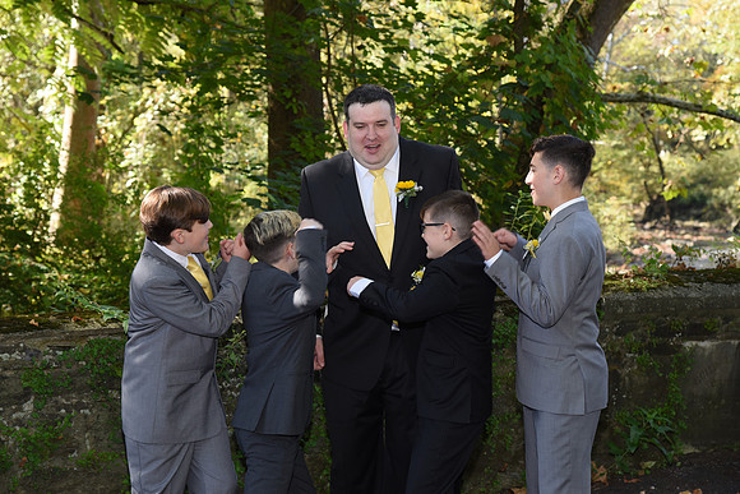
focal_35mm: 70
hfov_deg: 28.8
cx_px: 370
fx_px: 1439
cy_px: 247
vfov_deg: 19.5
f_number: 5.6
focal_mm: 70
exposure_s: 1/200
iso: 640
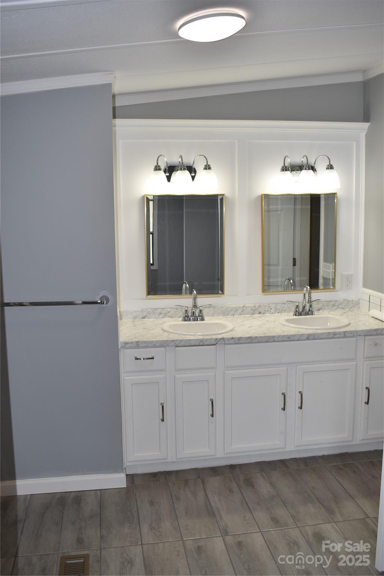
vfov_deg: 57.2
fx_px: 528
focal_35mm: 33
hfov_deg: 40.0
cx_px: 192
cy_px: 288
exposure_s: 1/125
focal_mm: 22
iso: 320
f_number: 5.6
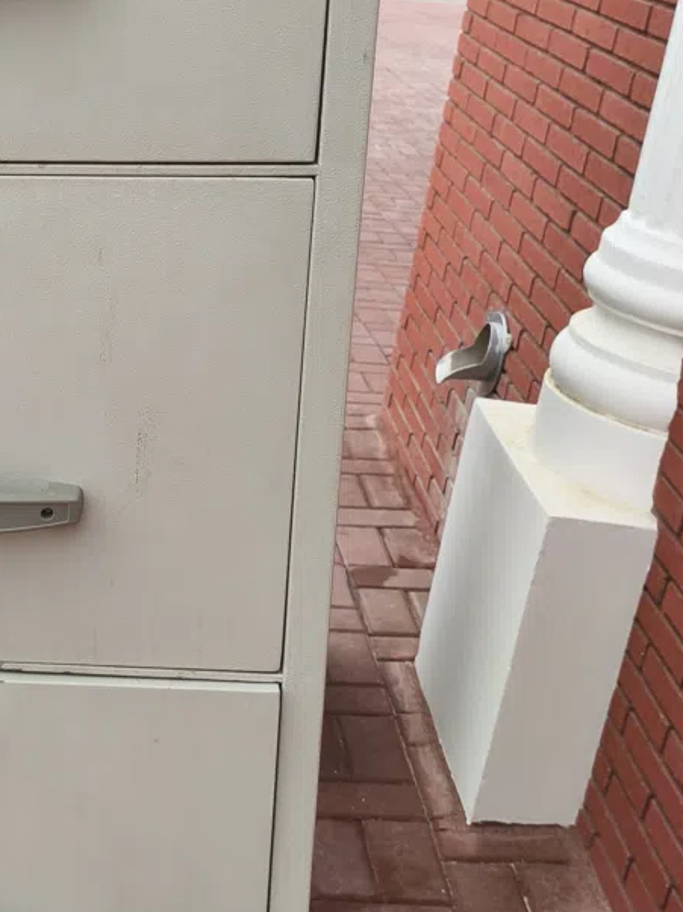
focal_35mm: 59
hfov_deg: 23.8
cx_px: 15
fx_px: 1553
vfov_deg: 32.7
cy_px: 487
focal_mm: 4.94
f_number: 1.5
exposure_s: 1/659
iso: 50
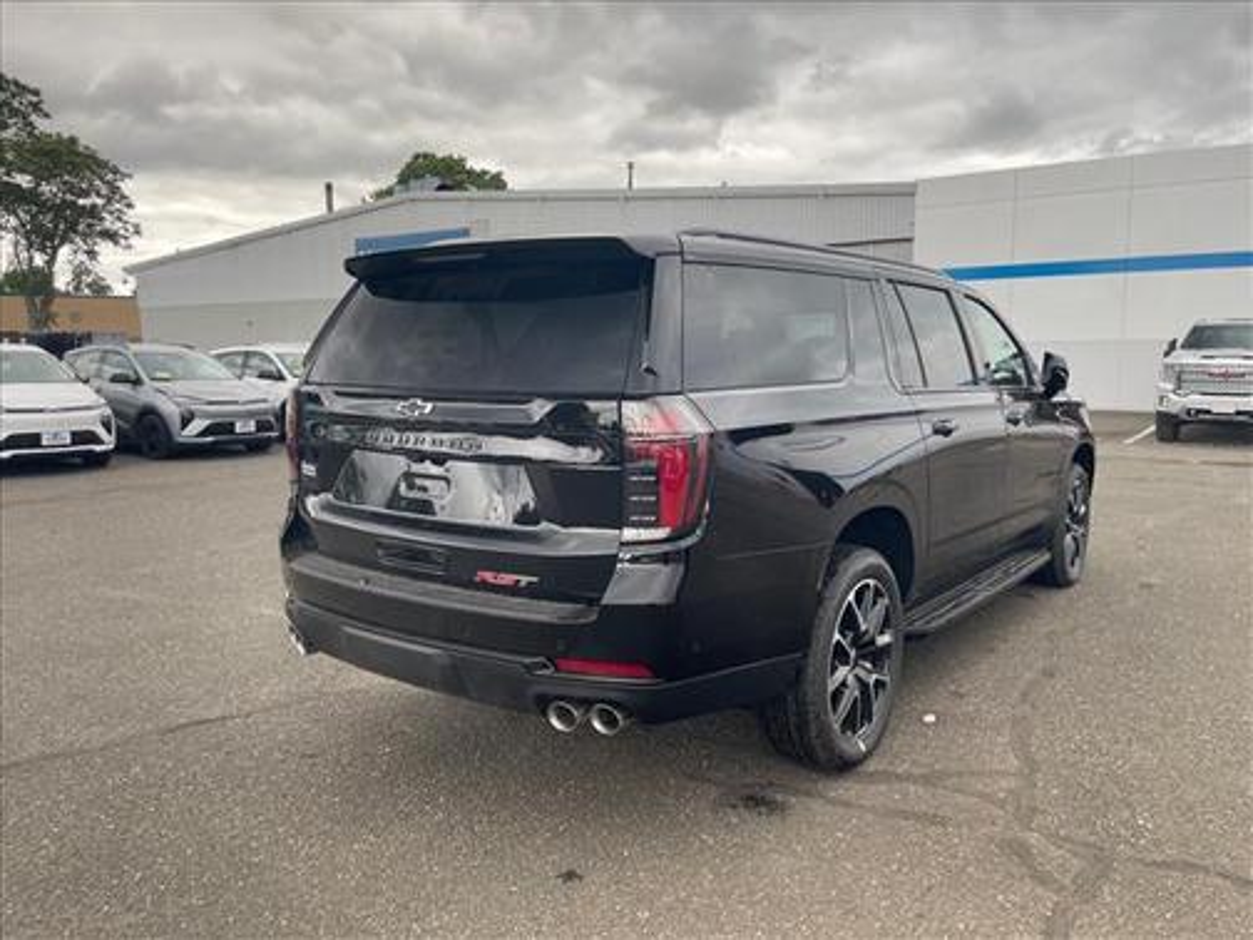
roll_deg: +0.4
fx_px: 941
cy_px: 470
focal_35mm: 26
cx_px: 626
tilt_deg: -7.6
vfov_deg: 53.1
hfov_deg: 67.3
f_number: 1.6
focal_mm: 4.2
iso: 32
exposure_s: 1/243
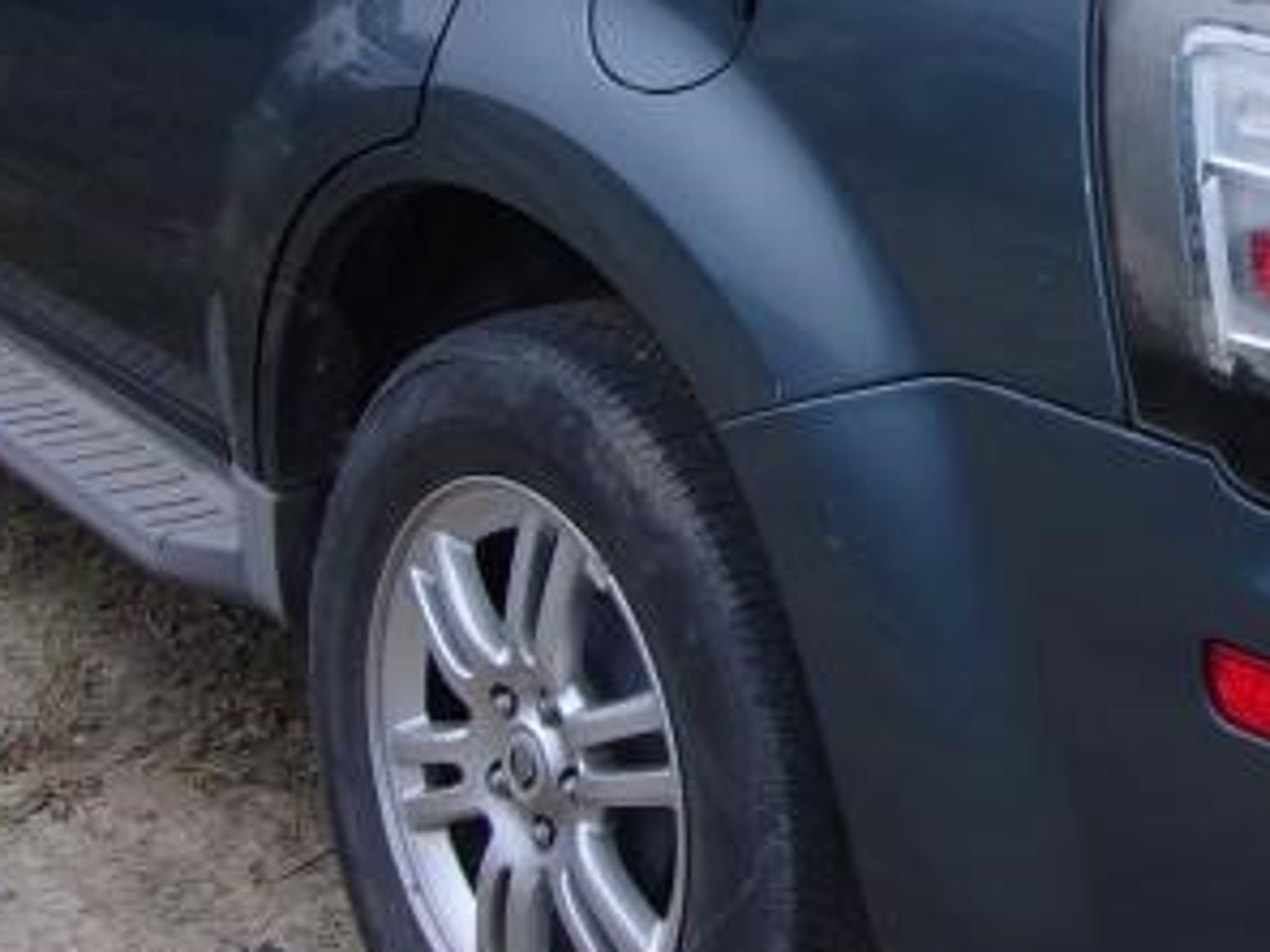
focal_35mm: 73
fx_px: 2678
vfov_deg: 19.8
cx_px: 1107
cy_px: 107
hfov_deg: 25.9
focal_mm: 4.9
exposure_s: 1/200
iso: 80
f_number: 3
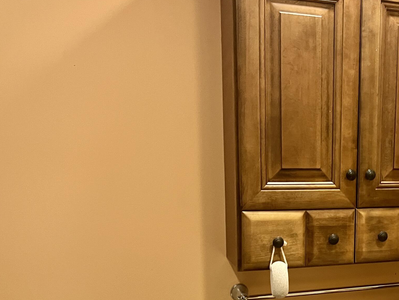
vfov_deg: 27.7
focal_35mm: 51
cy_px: 262
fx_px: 588
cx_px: 368
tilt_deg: -13.1
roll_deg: -0.8
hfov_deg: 35.1
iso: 250
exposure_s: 1/60
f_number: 1.6
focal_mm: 5.1
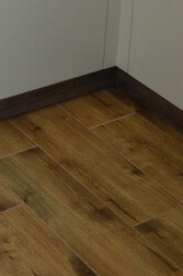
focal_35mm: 110
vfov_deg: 15.3
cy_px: -260
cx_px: -73
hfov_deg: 12.0
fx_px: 840
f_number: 8
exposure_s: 1/60
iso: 500
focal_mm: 18
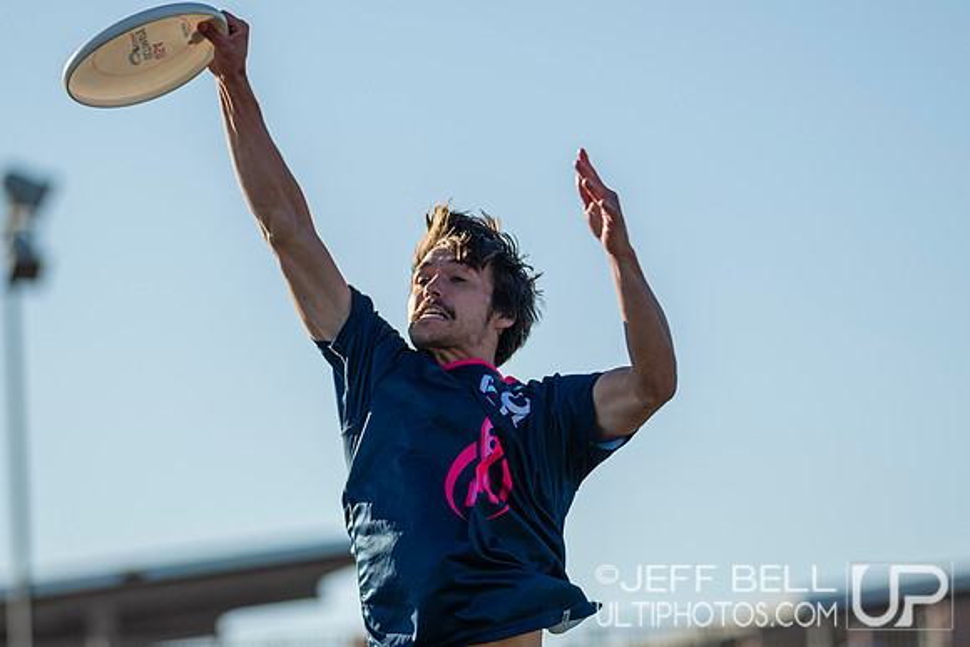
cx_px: 504
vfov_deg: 5.7
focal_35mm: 240
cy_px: 324
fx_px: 6476
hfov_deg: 8.6
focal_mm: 150
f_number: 3.2
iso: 100
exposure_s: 1/1600
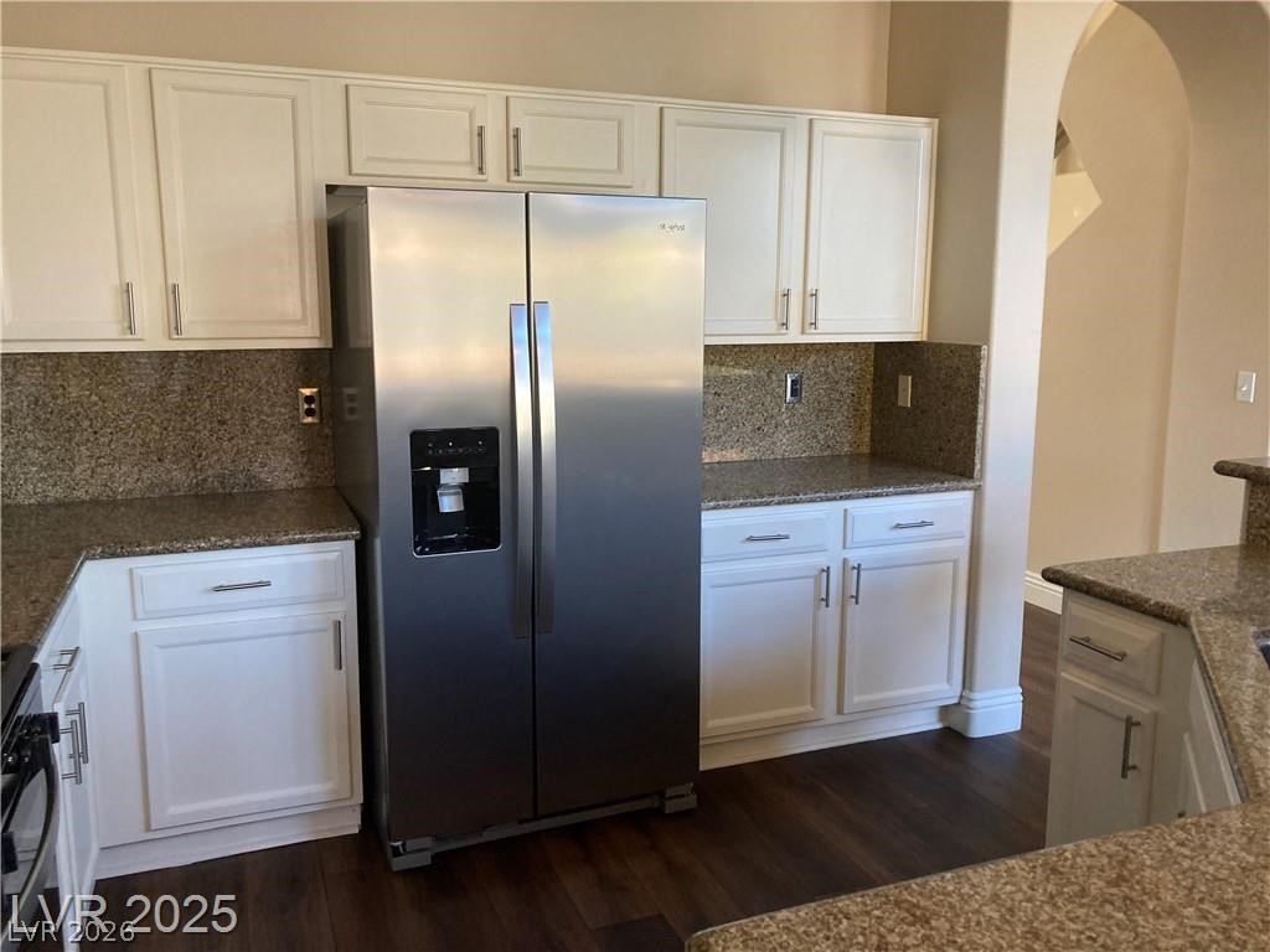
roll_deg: -0.7
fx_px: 1027
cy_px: 476
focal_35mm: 28
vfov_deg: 49.7
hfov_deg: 63.4
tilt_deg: -8.0
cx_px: 635
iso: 125
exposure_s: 1/60
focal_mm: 3.99
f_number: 1.8
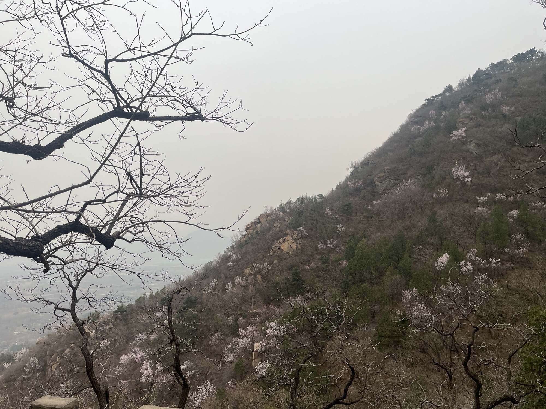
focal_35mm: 26
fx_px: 410
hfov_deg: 67.3
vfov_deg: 53.1
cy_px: 204
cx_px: 273
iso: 50
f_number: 1.6
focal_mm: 5.1
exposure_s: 1/2571
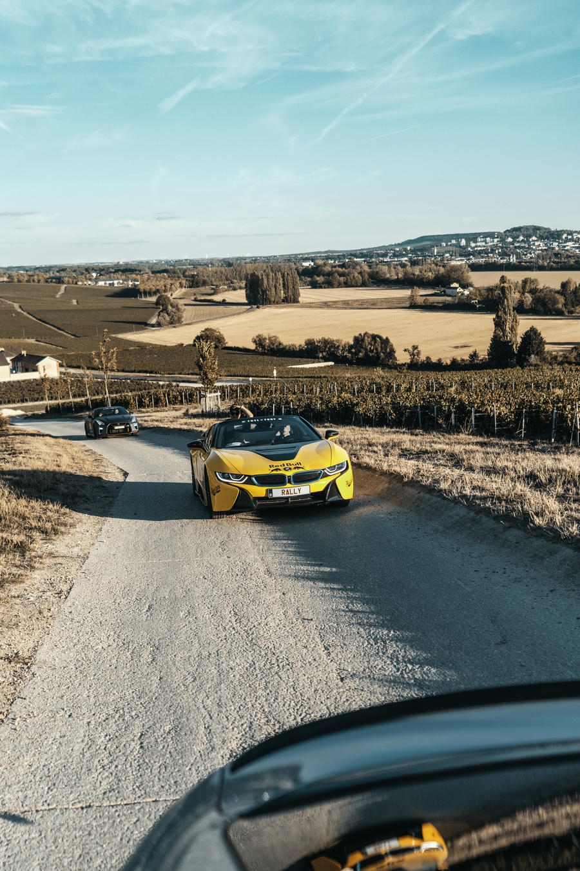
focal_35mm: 35
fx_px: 846
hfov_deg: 37.9
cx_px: 290
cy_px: 436
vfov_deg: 54.4
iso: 400
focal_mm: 35
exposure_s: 1/2000
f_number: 2.8
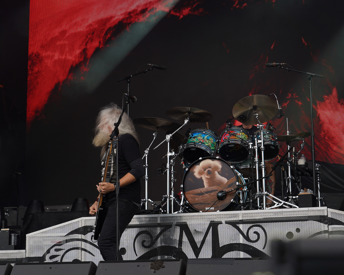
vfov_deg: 19.7
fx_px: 794
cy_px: 136
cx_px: 143
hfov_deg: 24.4
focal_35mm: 78
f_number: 5.6
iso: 100
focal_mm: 65
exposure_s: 1/160
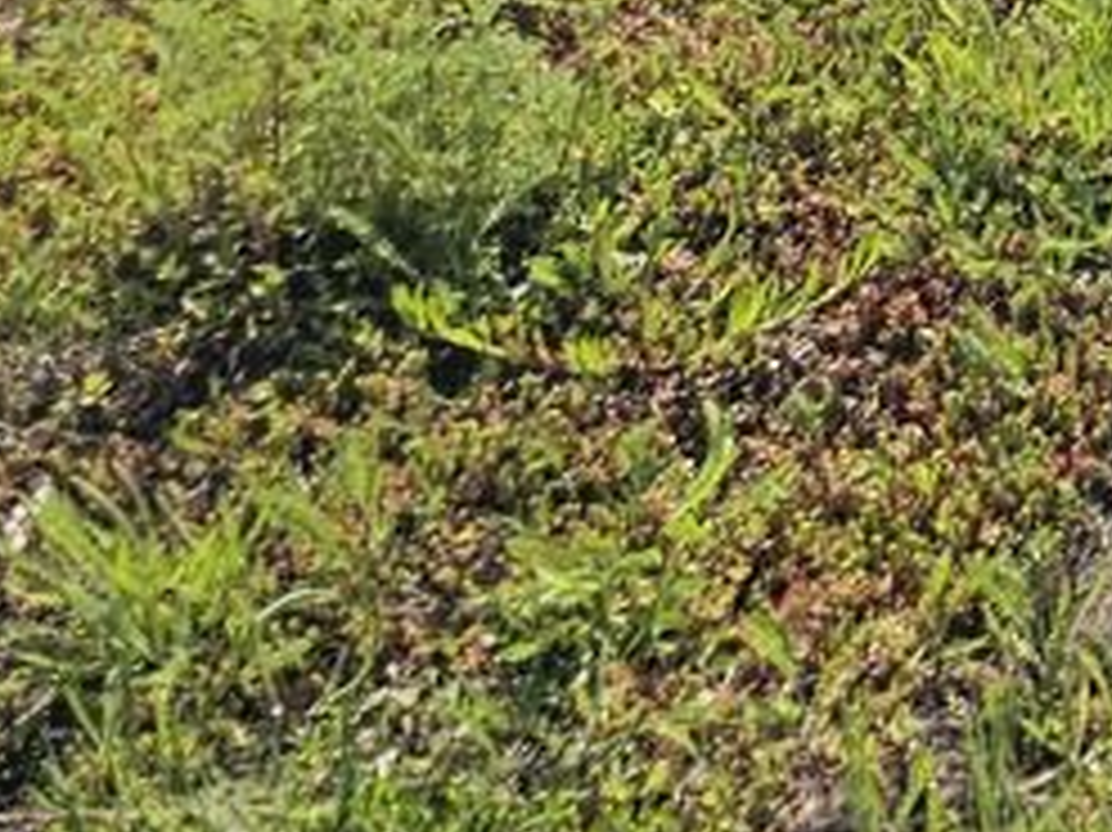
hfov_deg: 11.4
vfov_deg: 8.5
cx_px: 2393
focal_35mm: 152
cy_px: -1473
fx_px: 4880
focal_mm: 6.3
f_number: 1.7
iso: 16
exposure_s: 1/1402
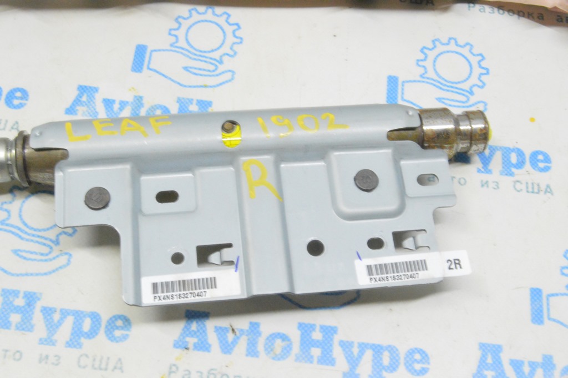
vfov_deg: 26.4
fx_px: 804
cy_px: 189
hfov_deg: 38.9
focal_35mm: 51
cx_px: 284
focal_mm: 34
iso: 6400
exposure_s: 1/15
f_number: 20
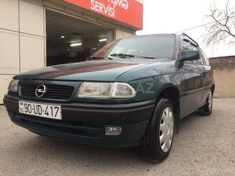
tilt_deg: -1.3
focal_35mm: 29
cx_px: 118
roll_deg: -1.3
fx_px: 197
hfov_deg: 61.7
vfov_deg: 48.2
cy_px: 88
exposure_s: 1/100
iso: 32
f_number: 2.2
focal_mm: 4.15
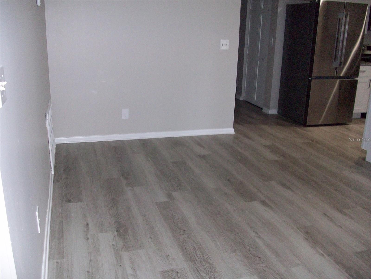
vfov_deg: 41.8
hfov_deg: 54.0
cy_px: 140
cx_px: 186
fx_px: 364
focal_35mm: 34
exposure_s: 1/60
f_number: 2.8
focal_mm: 5.7
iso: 200
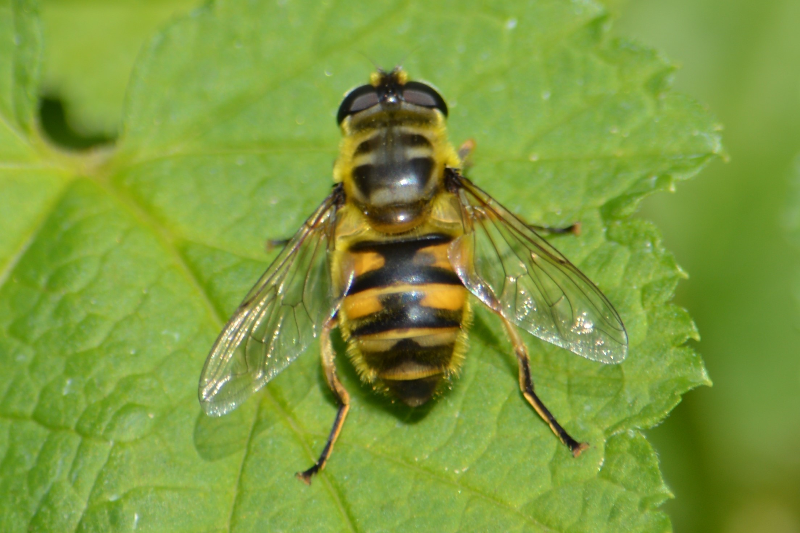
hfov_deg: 4.6
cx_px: 400
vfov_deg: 3.1
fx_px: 9997
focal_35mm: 450
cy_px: 266
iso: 100
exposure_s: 1/250
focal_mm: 300
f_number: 8
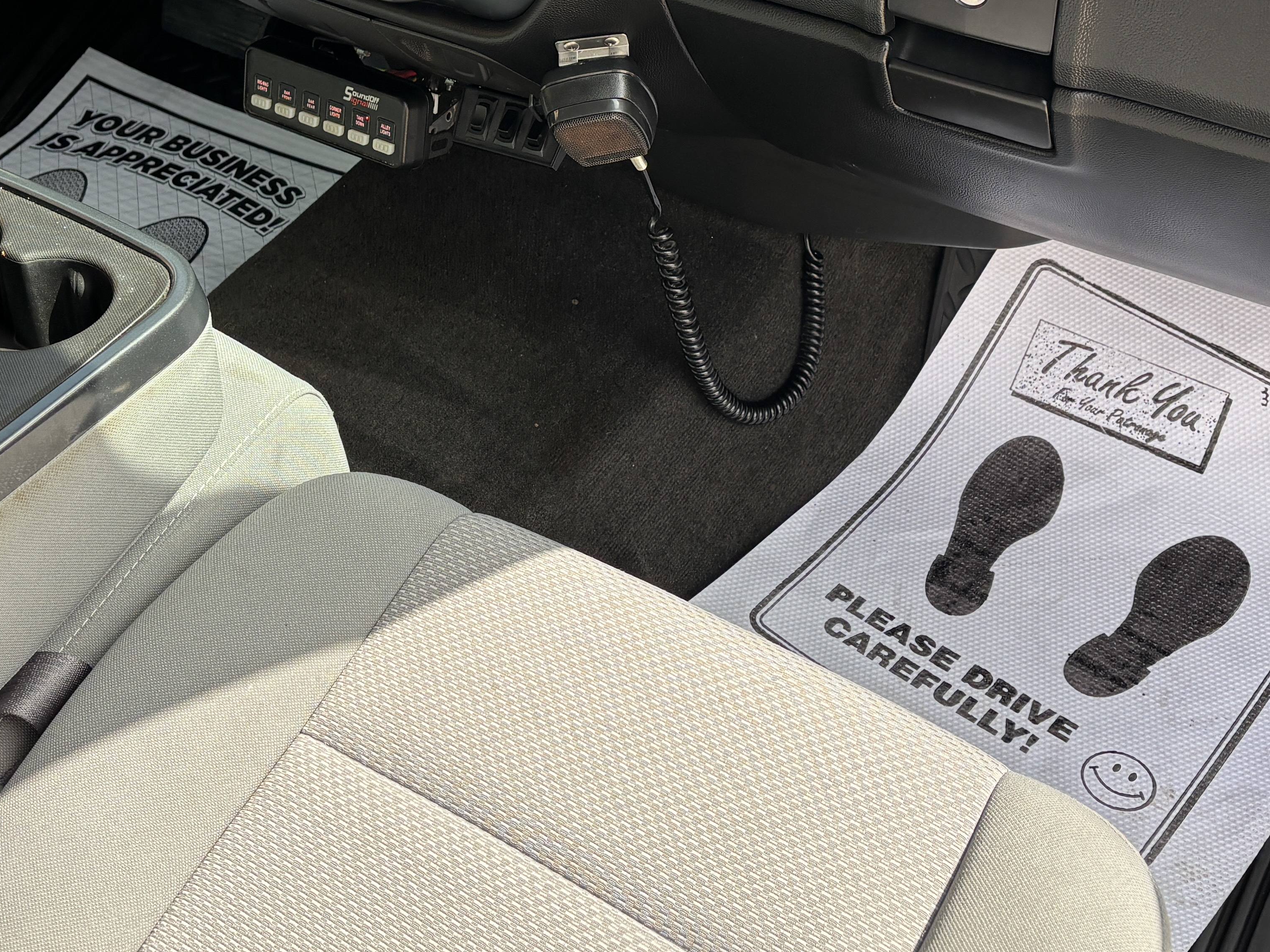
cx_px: 556
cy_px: 178
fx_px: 1798
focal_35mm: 49
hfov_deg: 38.8
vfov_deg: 29.0
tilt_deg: -35.5
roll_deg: +4.6
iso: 50
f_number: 1.6
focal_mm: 5.96
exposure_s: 1/366
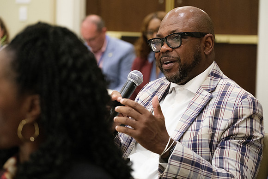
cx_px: 134
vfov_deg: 12.7
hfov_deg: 18.9
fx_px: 804
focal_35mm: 108
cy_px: 90
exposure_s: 1/160
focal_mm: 71.5
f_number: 2.8
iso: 3200
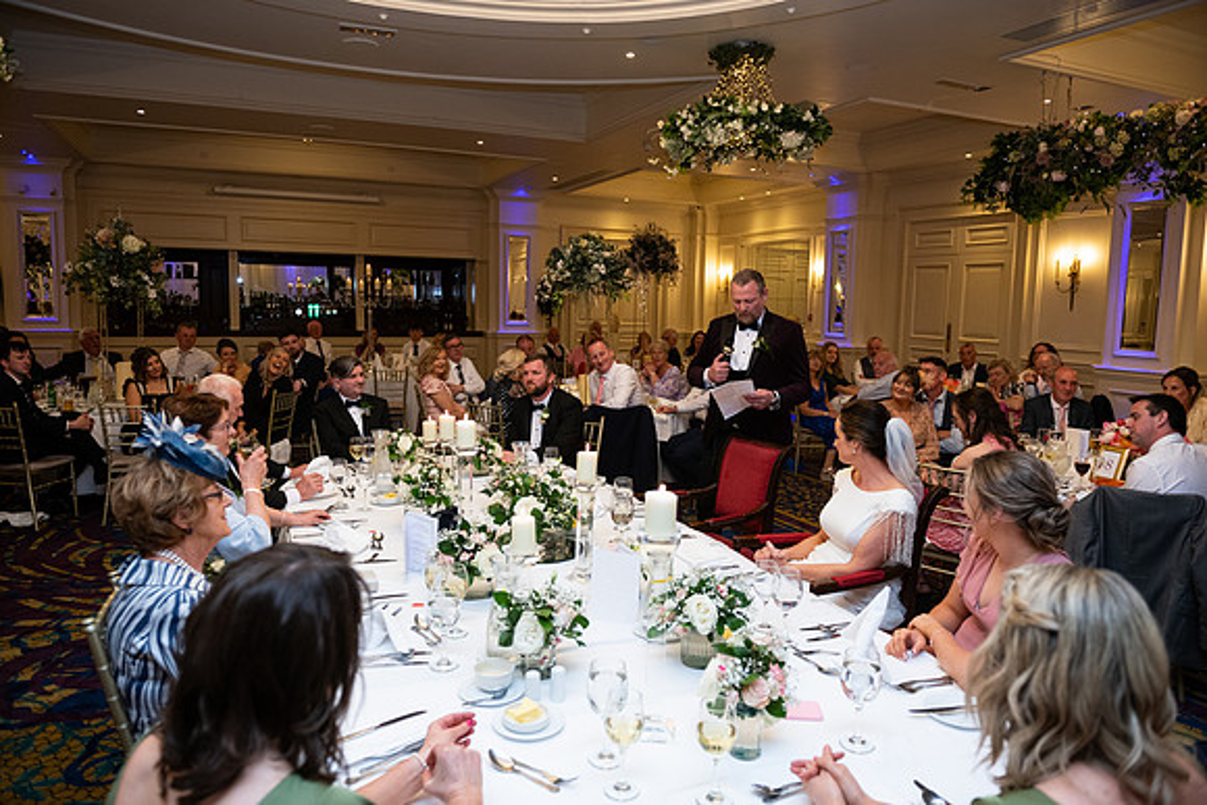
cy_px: 402
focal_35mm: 24
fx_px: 805
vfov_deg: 53.2
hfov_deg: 73.7
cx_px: 604
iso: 800
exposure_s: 1/160
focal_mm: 24
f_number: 3.5
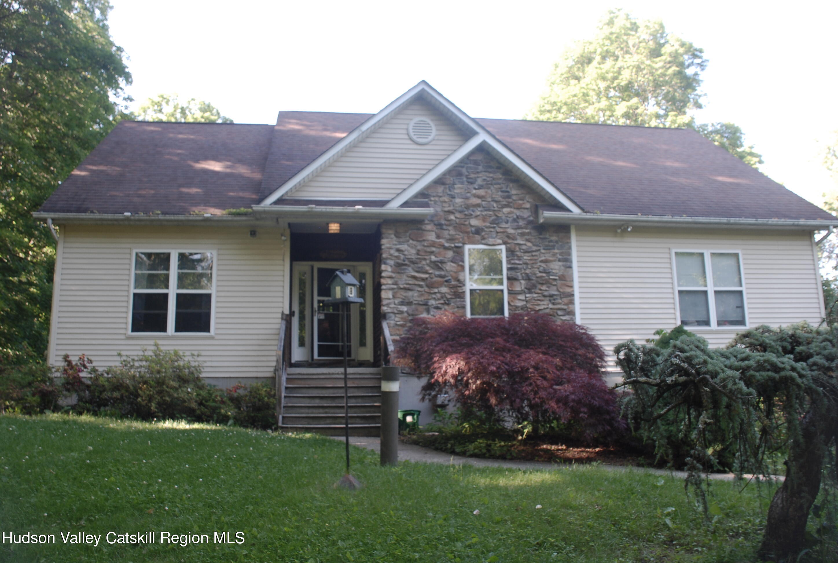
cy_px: 282
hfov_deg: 67.3
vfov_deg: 48.1
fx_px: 630
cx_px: 419
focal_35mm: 27
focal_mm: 18
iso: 200
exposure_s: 1/20
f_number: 7.1
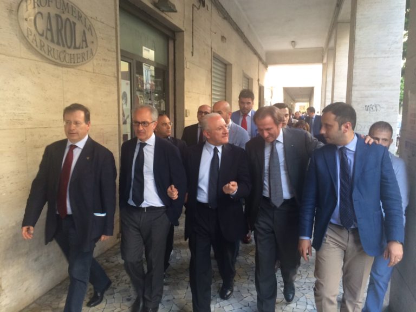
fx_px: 349
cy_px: 156
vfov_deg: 48.2
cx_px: 208
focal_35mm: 29
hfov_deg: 61.7
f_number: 2.2
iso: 125
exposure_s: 1/33
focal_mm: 4.15
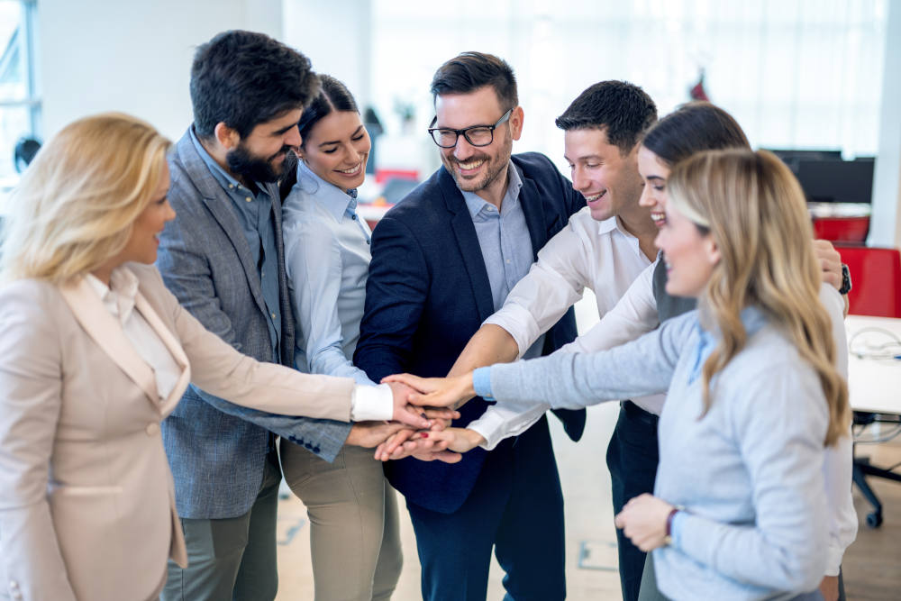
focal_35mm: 50
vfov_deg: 27.0
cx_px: 450
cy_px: 300
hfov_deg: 39.6
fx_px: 1251
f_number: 1.2
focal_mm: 50
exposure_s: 1/200
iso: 100
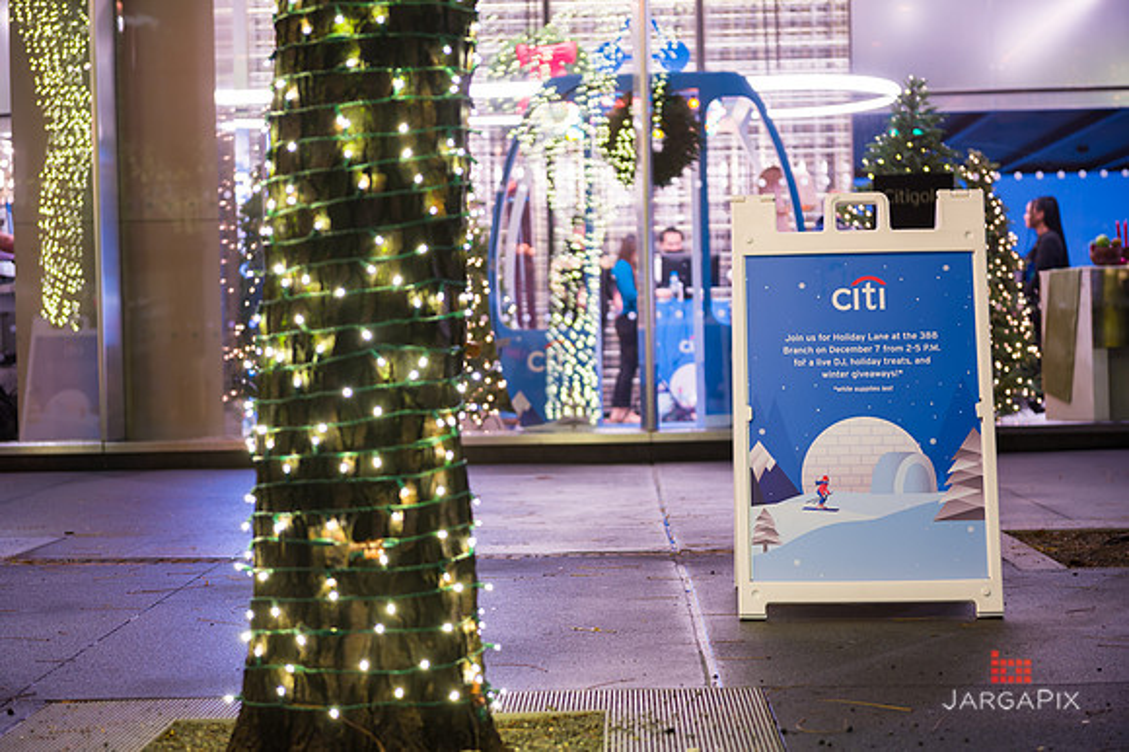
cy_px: 376
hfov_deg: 28.9
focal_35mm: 70
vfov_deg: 19.4
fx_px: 2194
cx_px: 564
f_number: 3.2
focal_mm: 70
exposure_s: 1/15
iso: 200
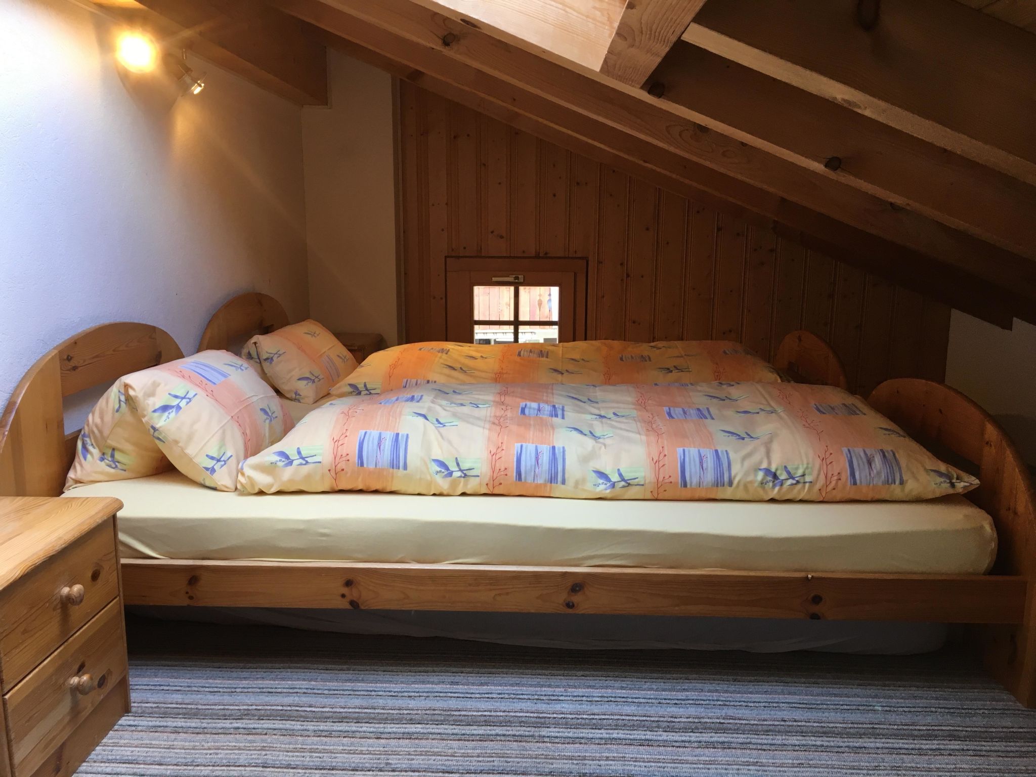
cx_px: 518
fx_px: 868
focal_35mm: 29
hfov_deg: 61.7
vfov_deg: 48.2
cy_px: 388
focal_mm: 4.15
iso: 40
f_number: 2.2
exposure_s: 1/33
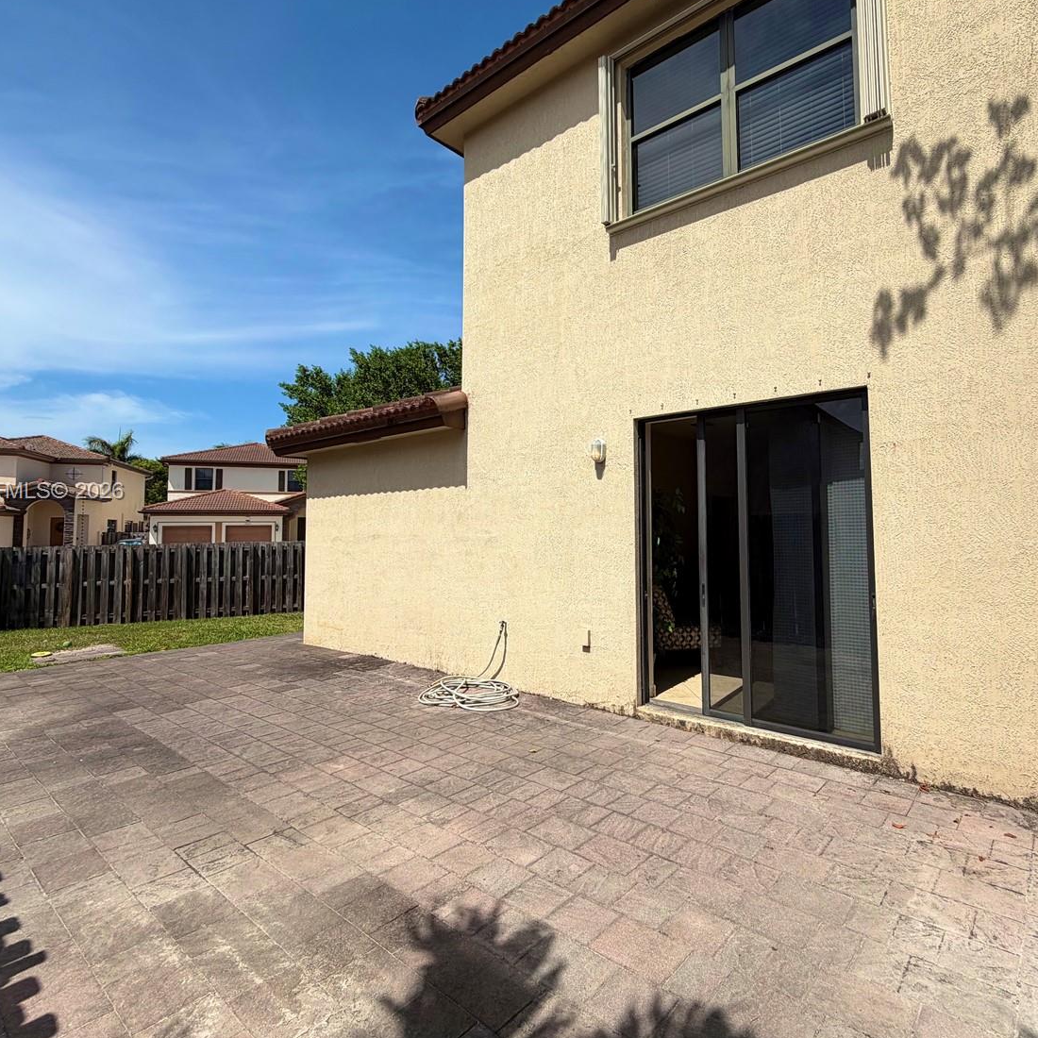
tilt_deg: +4.0
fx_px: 611
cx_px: 585
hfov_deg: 80.3
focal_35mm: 18
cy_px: 493
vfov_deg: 80.7
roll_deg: +1.1
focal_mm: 2.22
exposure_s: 1/1431
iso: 20
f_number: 2.2
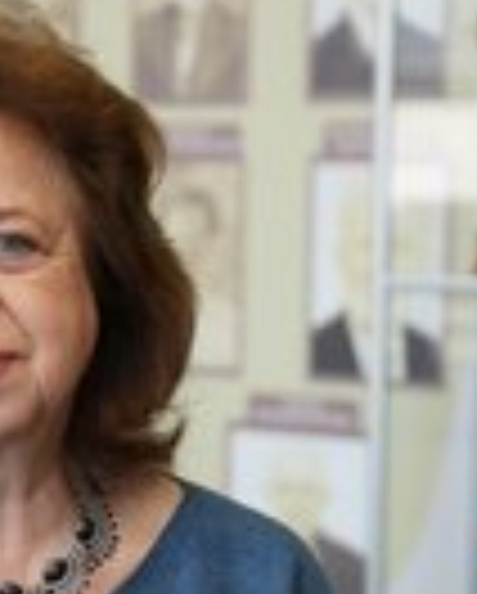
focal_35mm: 168
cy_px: 533
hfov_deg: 9.2
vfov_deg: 11.4
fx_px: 2958
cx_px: -4
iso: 250
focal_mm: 59
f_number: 2.8
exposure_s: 1/100
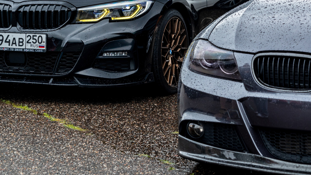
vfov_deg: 9.0
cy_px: 17
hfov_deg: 16.0
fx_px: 1105
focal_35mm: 134
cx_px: 155
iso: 400
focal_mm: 85
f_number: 5.6
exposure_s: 1/800
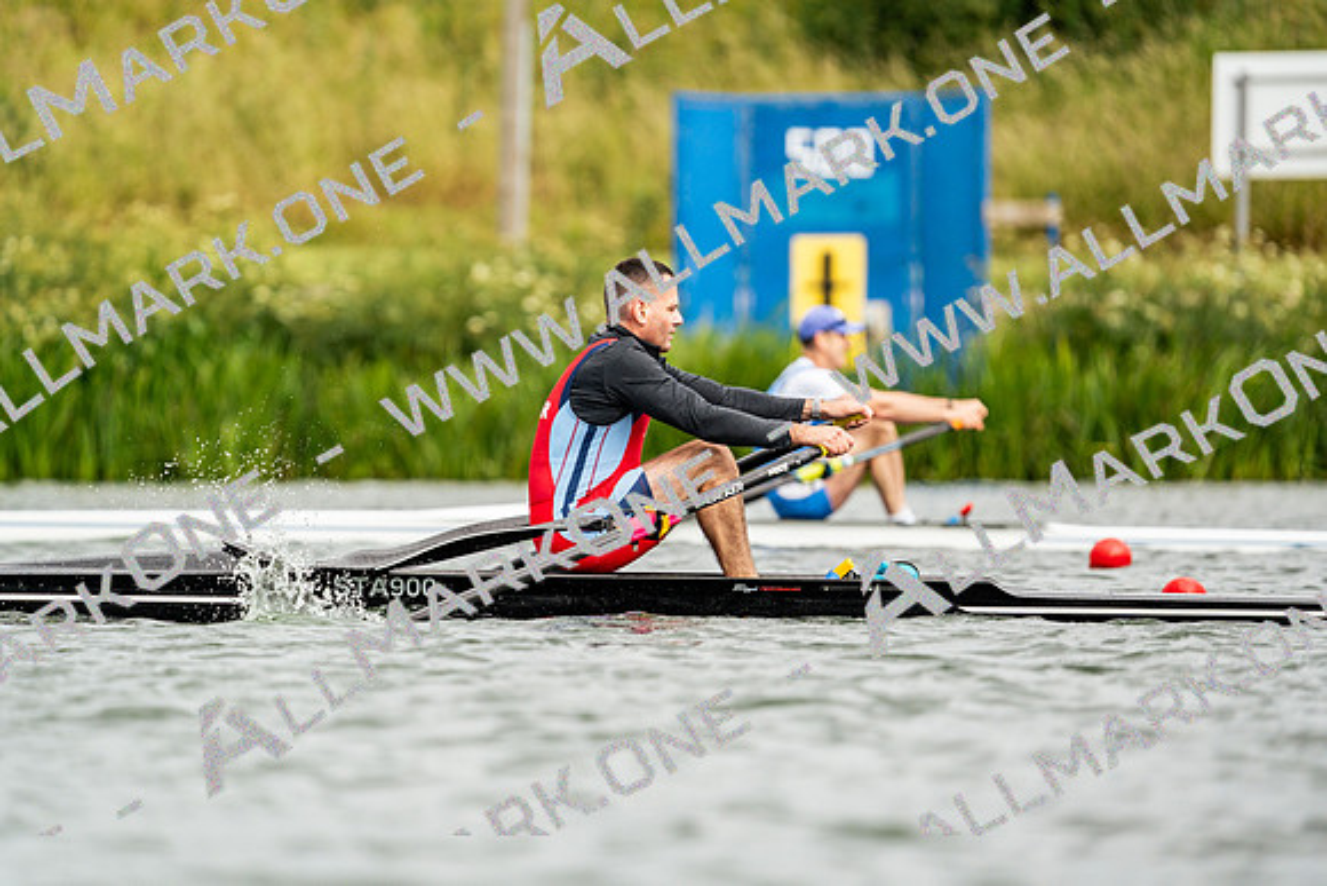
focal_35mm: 489
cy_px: 443
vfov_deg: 2.8
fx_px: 18028
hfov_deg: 4.2
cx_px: 664
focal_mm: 489
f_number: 6.3
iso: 500
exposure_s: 1/2000
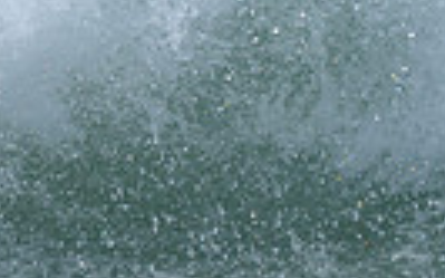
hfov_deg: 0.4
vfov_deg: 0.3
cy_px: 105
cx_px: 237
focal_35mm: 4881
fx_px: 59170
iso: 220
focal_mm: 800
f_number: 6.3
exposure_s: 1/2000
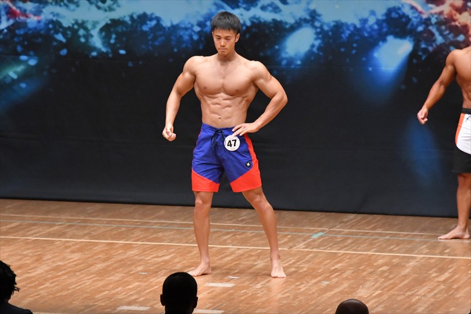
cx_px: 236
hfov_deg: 7.2
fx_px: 3727
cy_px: 157
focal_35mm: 285
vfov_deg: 4.8
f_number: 5.6
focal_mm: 190
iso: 8000
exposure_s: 1/400
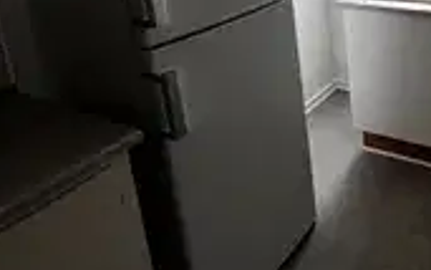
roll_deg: +1.3
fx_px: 353
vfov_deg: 35.0
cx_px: 440
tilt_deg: -11.5
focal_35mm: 30
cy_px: -38
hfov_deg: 49.9
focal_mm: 1.57
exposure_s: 1/99
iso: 50
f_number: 1.8
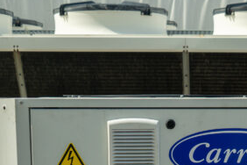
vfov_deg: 11.2
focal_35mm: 116
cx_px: 182
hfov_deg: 17.6
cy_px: 274
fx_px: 796
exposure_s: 1/320
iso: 250
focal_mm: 32
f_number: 5.6
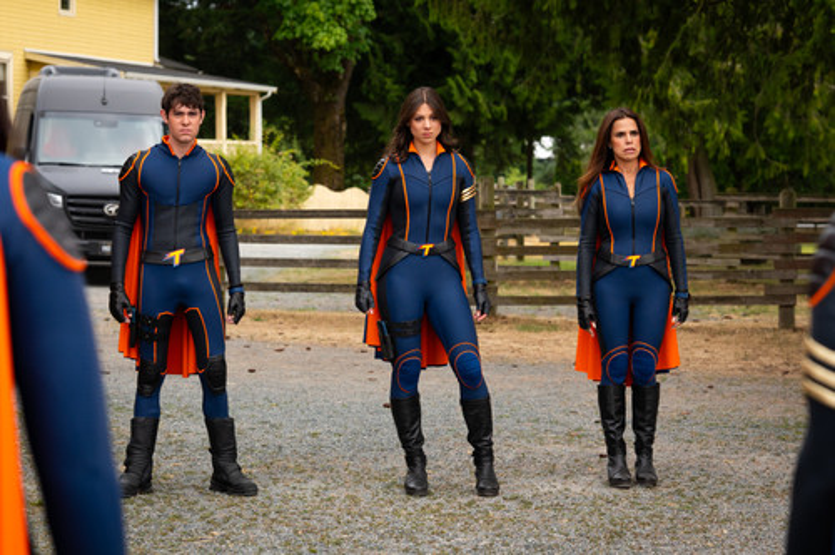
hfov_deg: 23.9
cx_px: 418
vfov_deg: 16.0
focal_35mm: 85
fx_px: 1969
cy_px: 278
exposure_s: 1/3200
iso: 1250
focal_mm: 85
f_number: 5.6
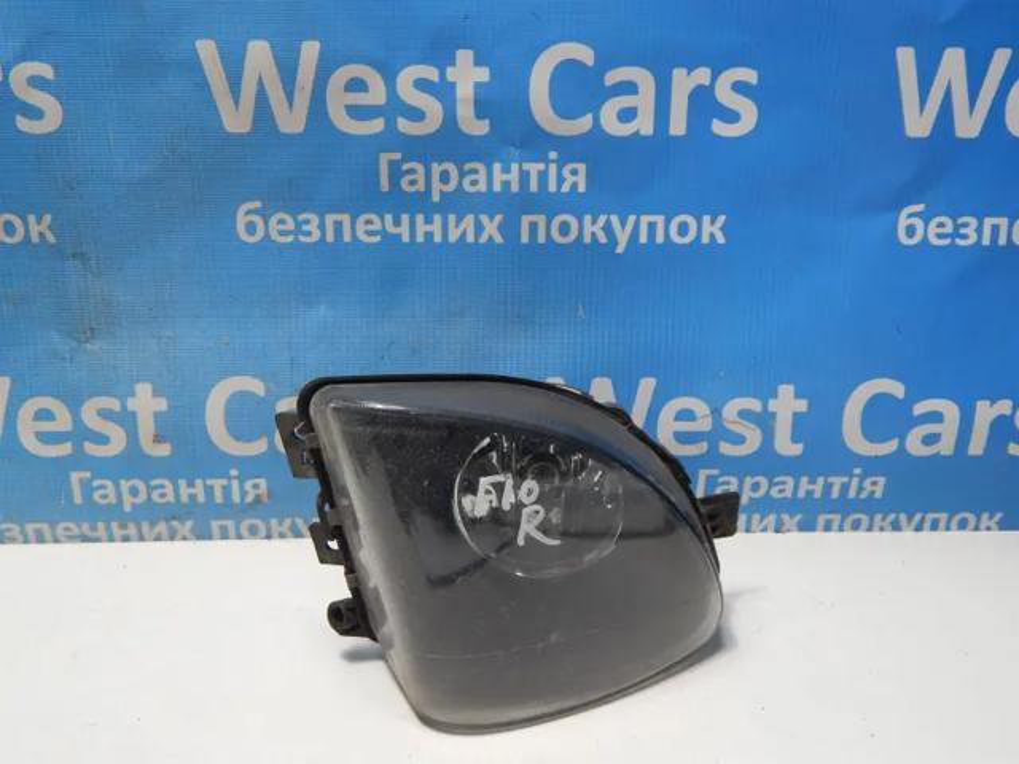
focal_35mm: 31
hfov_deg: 58.4
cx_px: 510
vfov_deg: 45.4
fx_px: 913
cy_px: 382
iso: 220
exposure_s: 1/30
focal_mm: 5.6
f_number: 3.2
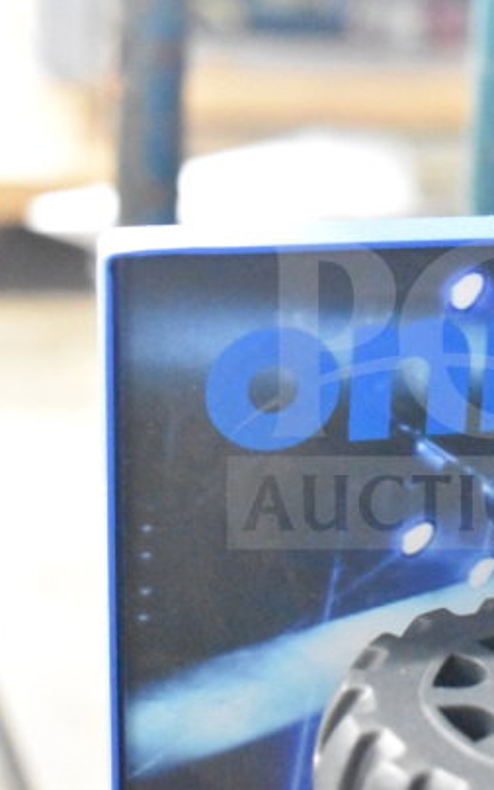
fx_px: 1737
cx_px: 445
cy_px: 394
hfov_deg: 16.0
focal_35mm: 81
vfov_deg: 25.6
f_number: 4.5
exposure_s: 1/30
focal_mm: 35
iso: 25600
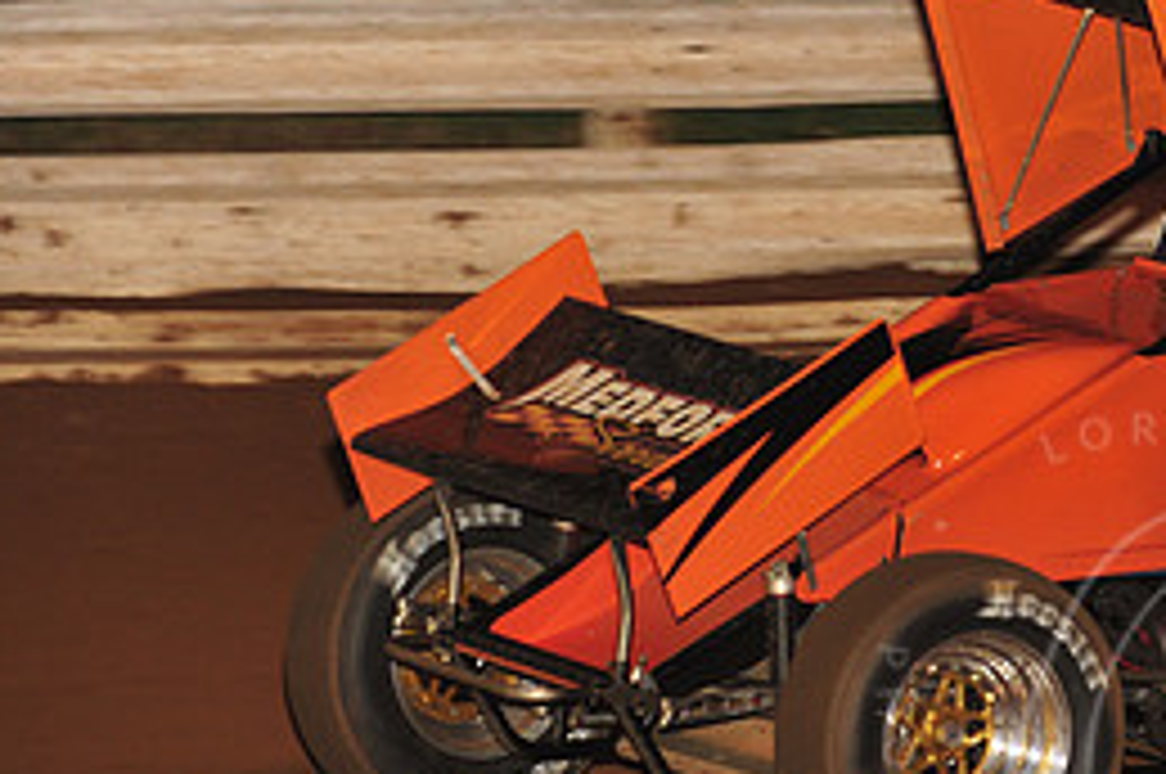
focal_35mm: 414
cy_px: 270
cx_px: 1143
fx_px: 13392
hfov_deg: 5.0
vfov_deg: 3.3
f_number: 6.3
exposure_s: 1/320
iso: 1000
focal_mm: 185
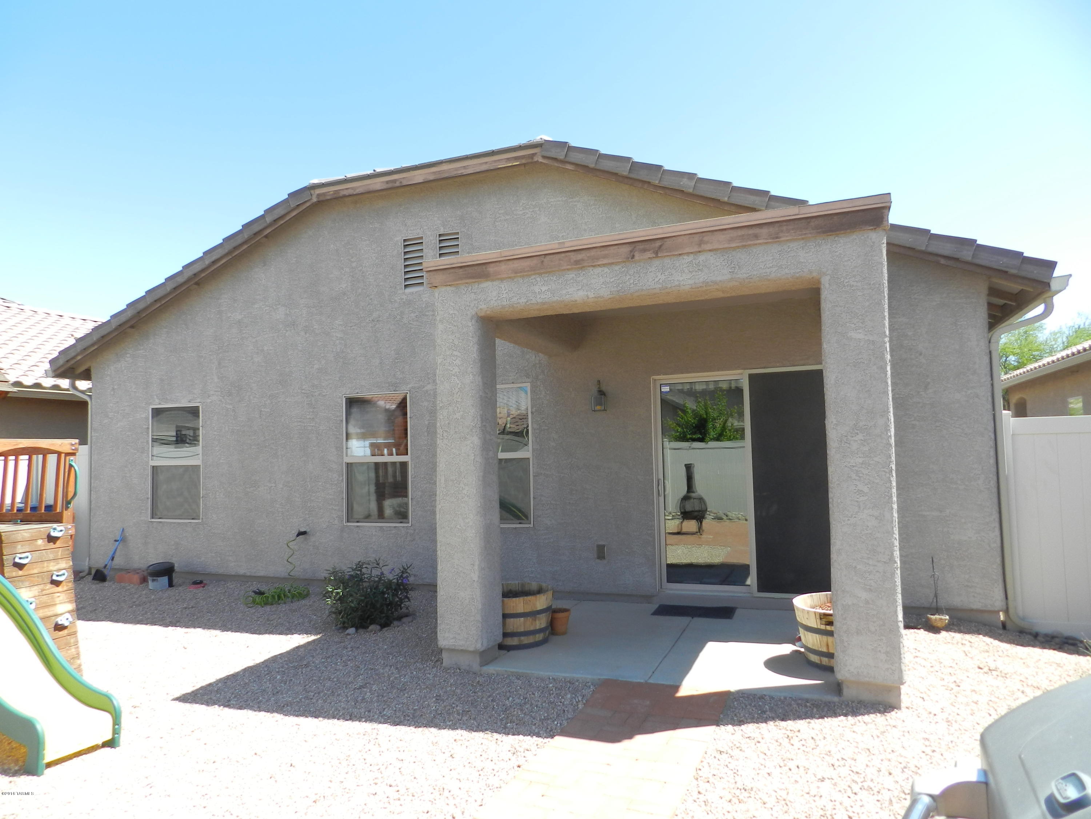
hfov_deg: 73.9
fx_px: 725
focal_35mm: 23
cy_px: 410
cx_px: 546
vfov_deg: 58.9
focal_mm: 4
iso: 160
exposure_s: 1/640
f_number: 3.4
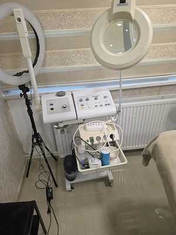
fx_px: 156
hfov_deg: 58.9
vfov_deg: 73.9
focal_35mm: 23
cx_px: 88
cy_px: 118
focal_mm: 6.5
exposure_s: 1/101
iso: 80
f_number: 1.4
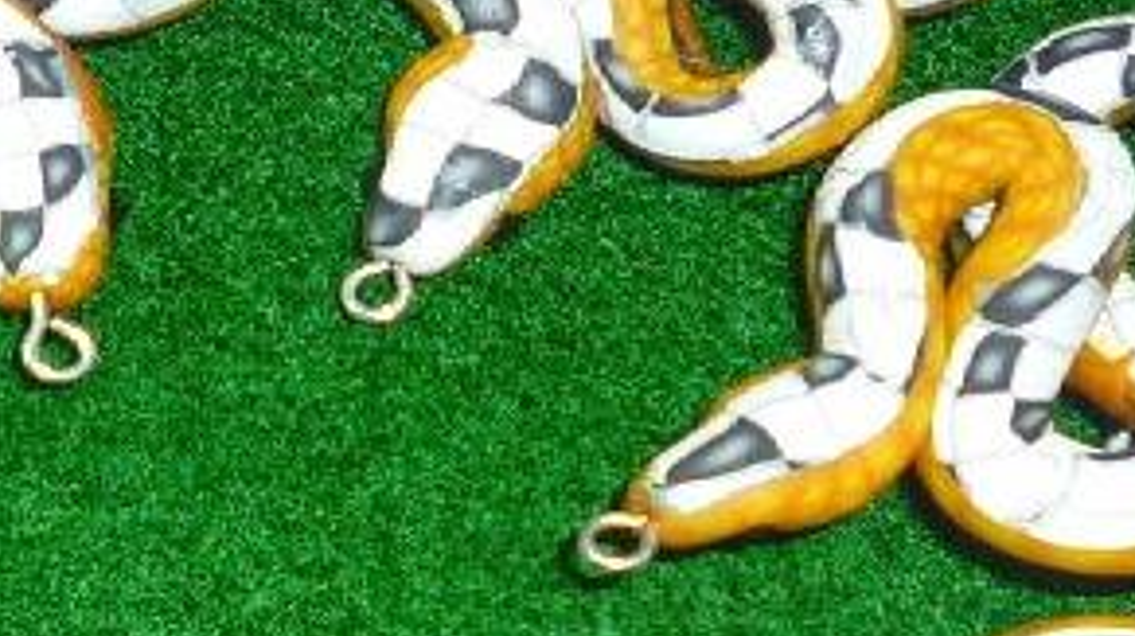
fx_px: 2616
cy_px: 632
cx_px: 117
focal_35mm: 87
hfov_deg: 23.8
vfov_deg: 13.7
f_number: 4
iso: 100
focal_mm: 5.2
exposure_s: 1/30
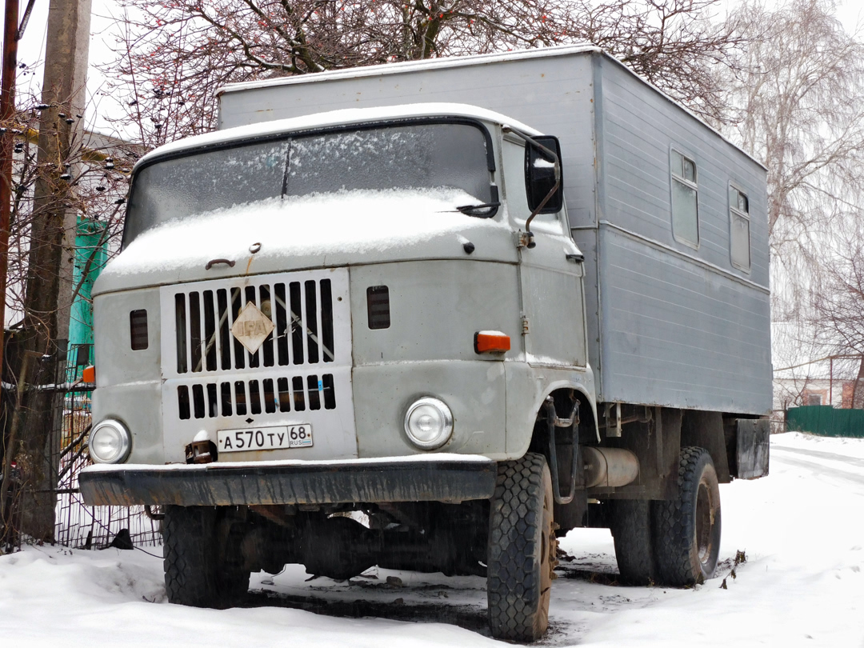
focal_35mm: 70
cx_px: 432
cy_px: 324
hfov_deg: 27.8
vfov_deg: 21.0
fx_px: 1747
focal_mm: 12.5
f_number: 4.5
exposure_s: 1/50
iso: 125
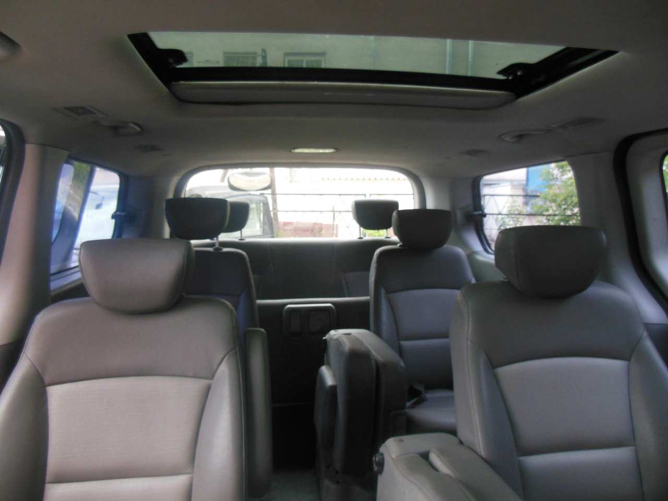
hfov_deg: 69.4
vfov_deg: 54.9
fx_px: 482
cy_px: 250
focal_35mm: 25
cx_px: 334
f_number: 3.2
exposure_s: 1/100
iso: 400
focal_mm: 4.5
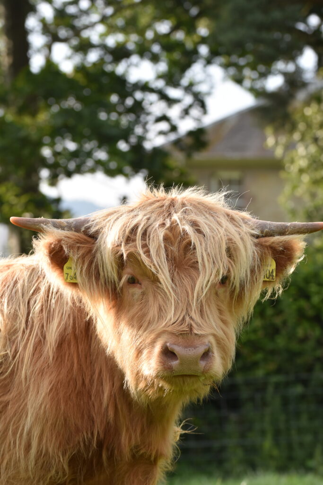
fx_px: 2058
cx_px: 162
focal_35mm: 153
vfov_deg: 13.4
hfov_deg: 9.0
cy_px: 242
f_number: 5.6
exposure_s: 1/500
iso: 360
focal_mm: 102
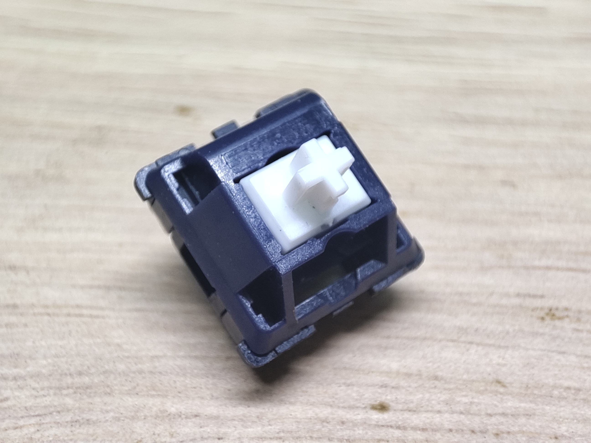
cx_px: 296
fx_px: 820
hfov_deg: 39.7
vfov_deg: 30.3
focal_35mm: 48
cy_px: 222
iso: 158
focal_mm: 4.03
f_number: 2.4
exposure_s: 1/50
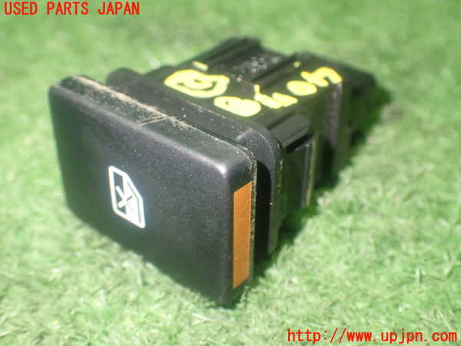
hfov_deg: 40.4
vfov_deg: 30.9
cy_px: 173
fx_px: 626
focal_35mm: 47
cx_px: 230
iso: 800
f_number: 3.1
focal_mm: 8.4
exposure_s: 1/25
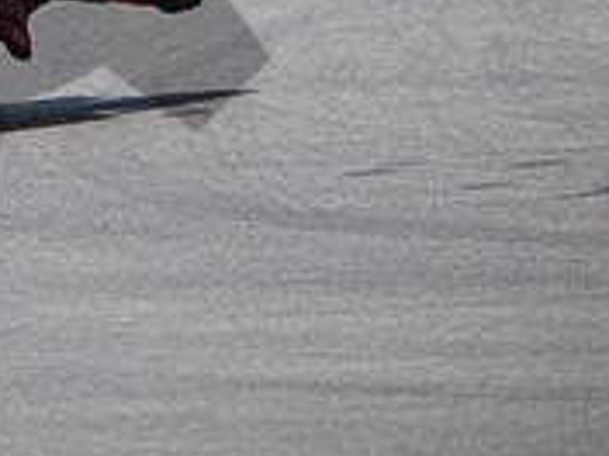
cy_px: -202
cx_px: -66
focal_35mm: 1904
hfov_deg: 1.0
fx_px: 33497
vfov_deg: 0.8
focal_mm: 400
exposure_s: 1/2000
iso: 800
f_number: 5.6
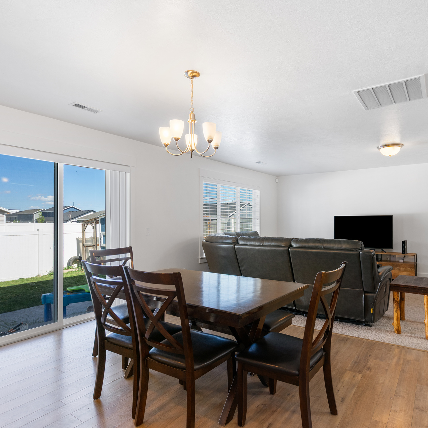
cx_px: 251
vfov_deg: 72.1
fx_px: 294
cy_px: 214
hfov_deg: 71.6
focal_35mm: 21
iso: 250
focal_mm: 16
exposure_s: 1/10
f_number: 9
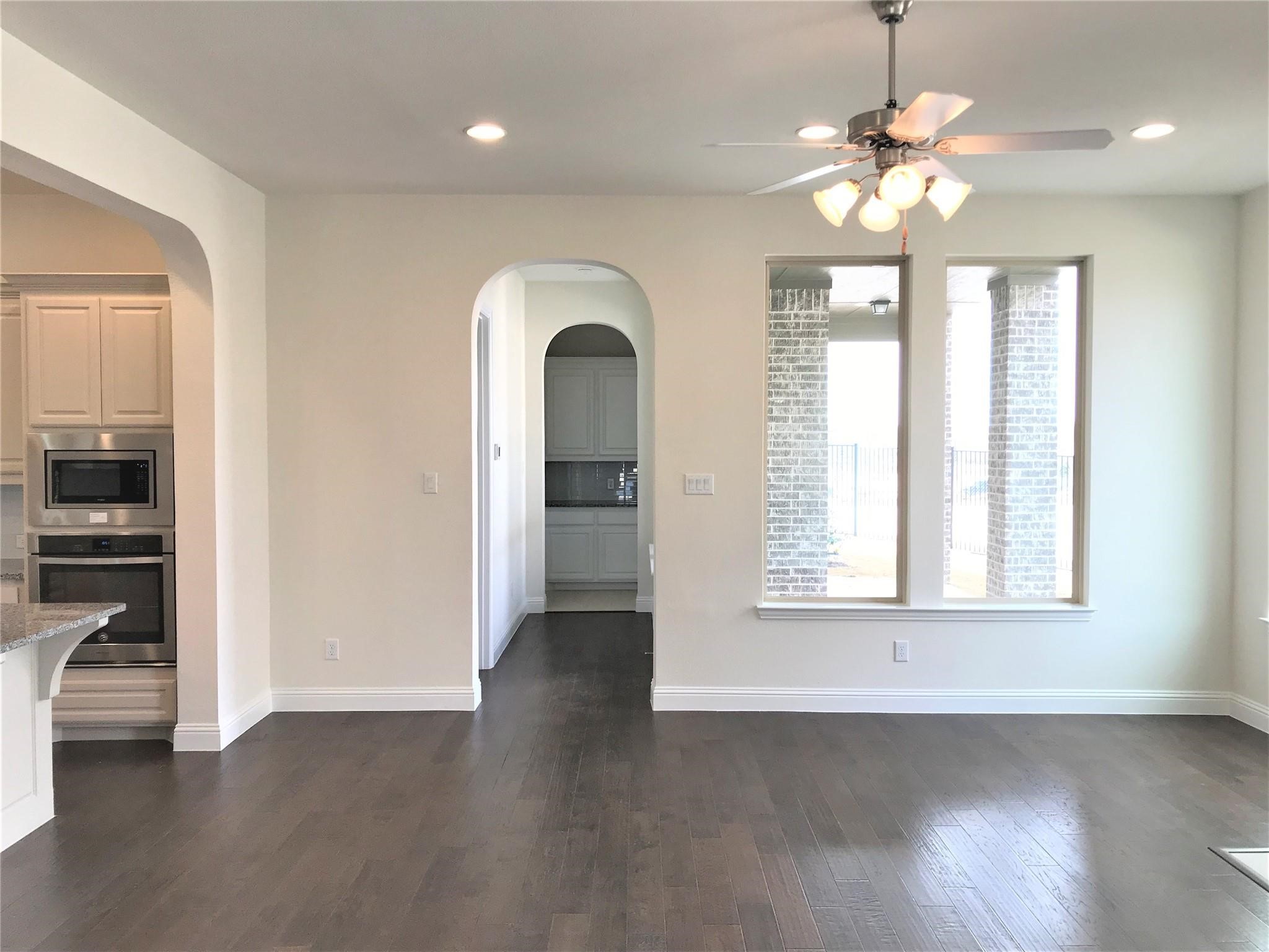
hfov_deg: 63.4
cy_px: 476
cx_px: 634
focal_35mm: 28
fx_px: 1026
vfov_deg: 49.7
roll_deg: -0.2
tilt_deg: -1.5
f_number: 1.8
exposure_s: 1/120
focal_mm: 3.99
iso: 25
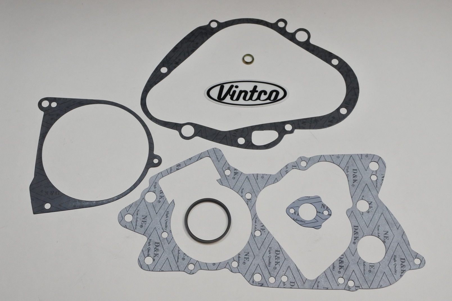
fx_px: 452
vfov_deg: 36.9
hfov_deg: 53.1
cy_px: 150
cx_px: 226
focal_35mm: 36
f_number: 4
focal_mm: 13.7
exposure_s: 1/125
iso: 500
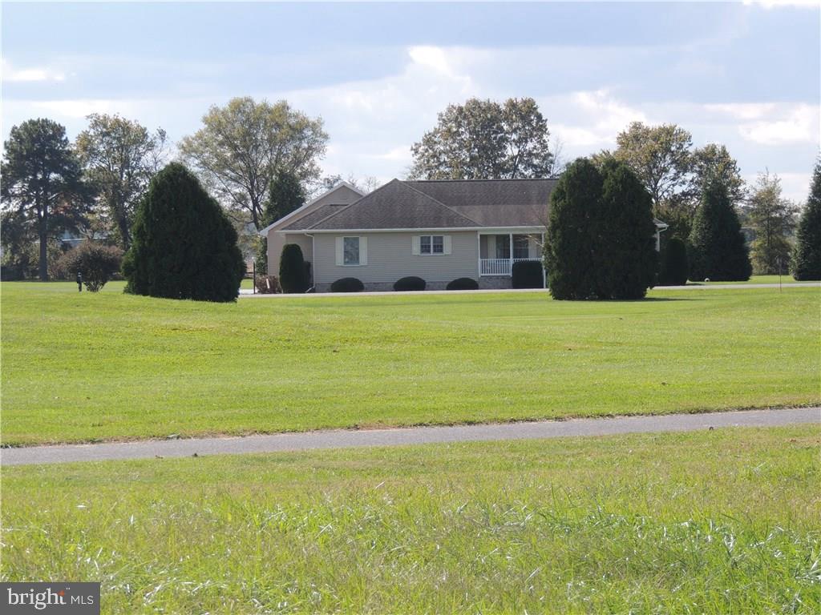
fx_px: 3202
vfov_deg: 11.0
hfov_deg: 14.6
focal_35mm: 135
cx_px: 410
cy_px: 308
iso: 100
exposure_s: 1/400
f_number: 4.3
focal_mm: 24
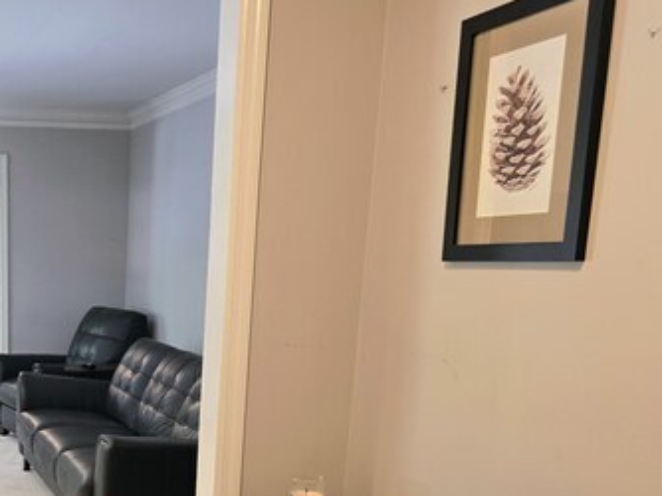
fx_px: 879
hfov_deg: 37.6
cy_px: 448
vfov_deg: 30.1
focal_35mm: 46
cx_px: 25
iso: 320
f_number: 1.7
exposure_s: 1/60
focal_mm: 6.3
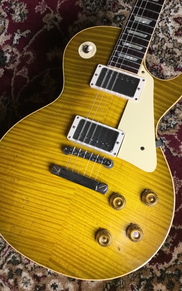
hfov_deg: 38.3
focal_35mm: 33
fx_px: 262
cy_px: 146
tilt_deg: -79.3
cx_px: 90
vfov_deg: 58.1
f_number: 2.4
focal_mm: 3.3
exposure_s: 1/30
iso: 64
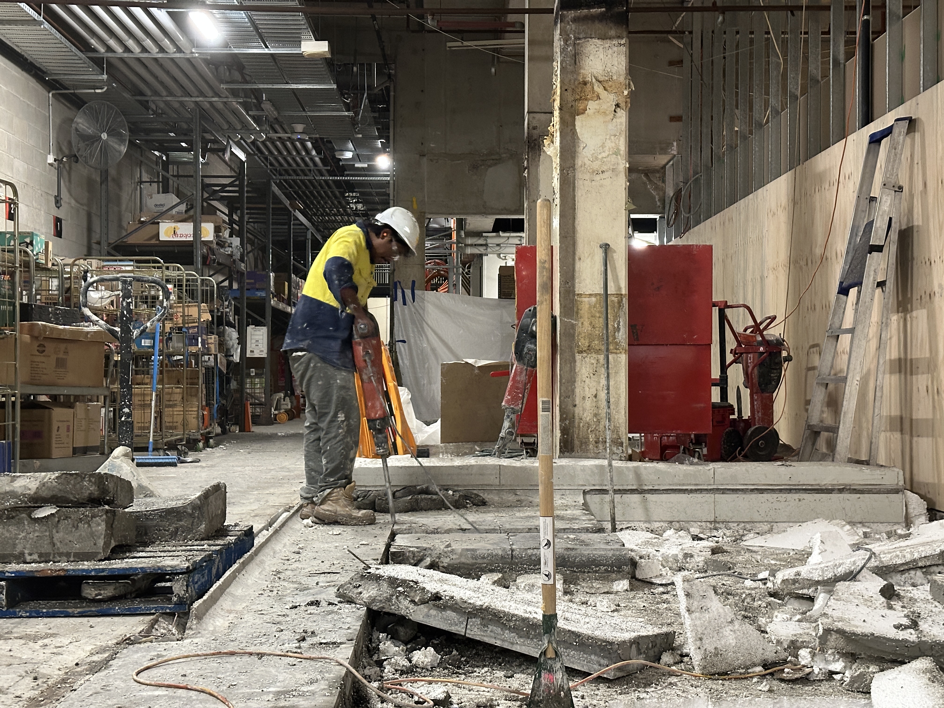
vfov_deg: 30.3
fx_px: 1309
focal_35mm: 48
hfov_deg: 39.7
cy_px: 354
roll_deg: -0.3
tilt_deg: +1.3
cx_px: 472
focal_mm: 6.86
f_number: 1.78
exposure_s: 1/27
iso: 500
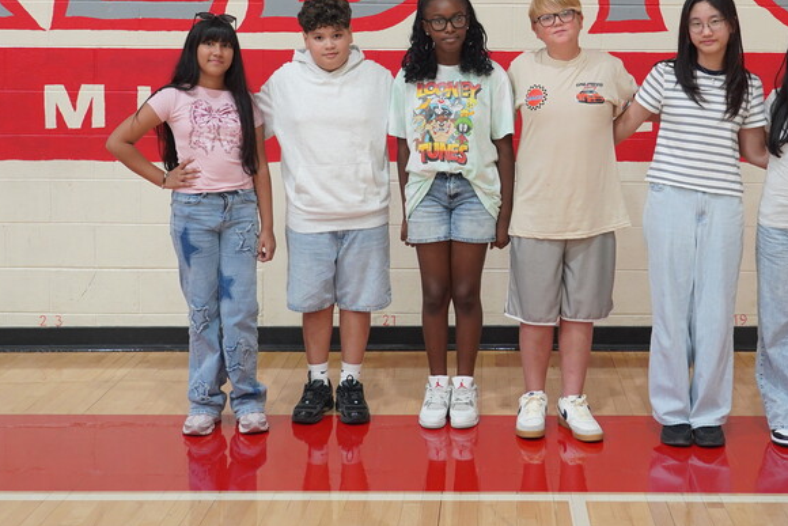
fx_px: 1160
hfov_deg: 37.3
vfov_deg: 25.0
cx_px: 490
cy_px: 92
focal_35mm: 53
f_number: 4
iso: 1250
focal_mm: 30
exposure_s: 1/160
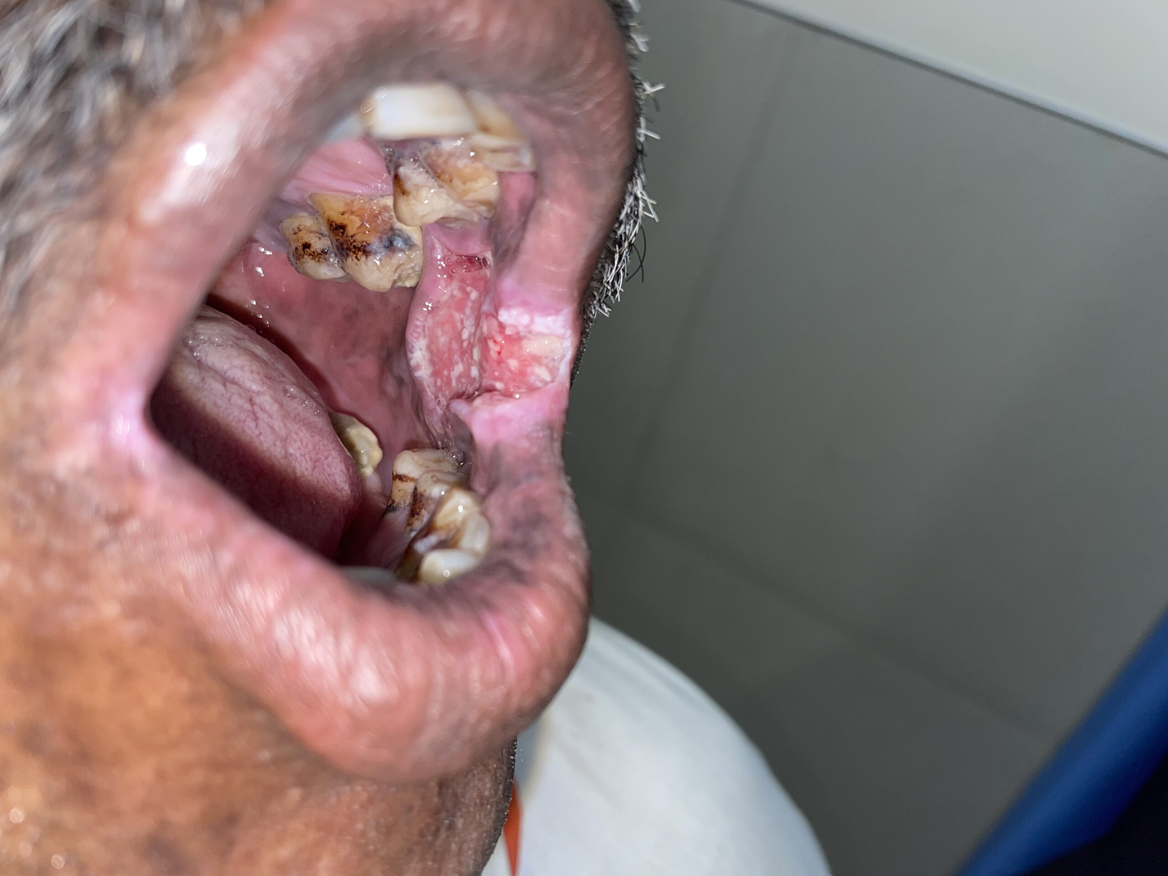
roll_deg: -18.4
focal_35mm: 26
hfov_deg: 67.3
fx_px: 877
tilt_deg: -30.2
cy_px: 438
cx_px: 584
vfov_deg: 53.1
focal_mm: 4.2
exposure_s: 1/74
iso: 32
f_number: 1.6
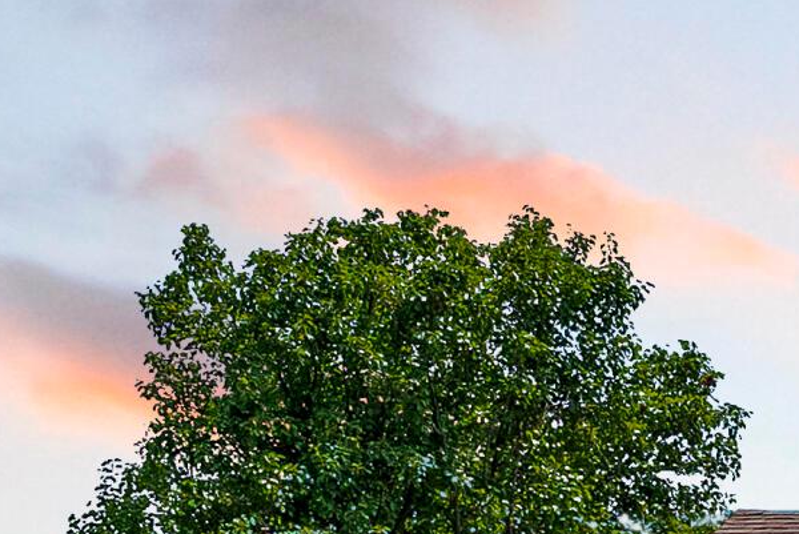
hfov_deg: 10.9
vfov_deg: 7.5
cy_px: 1098
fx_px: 3887
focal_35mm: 175
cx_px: 1493
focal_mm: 35
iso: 640
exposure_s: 1/200
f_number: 8
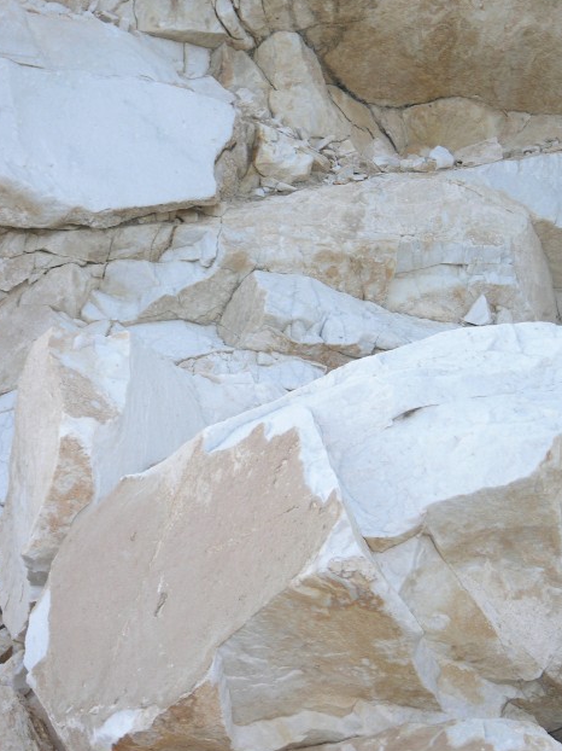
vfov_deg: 11.4
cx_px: 253
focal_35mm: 173
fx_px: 3748
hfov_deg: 8.6
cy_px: 397
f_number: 3.8
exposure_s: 1/60.3
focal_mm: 34.7
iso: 100
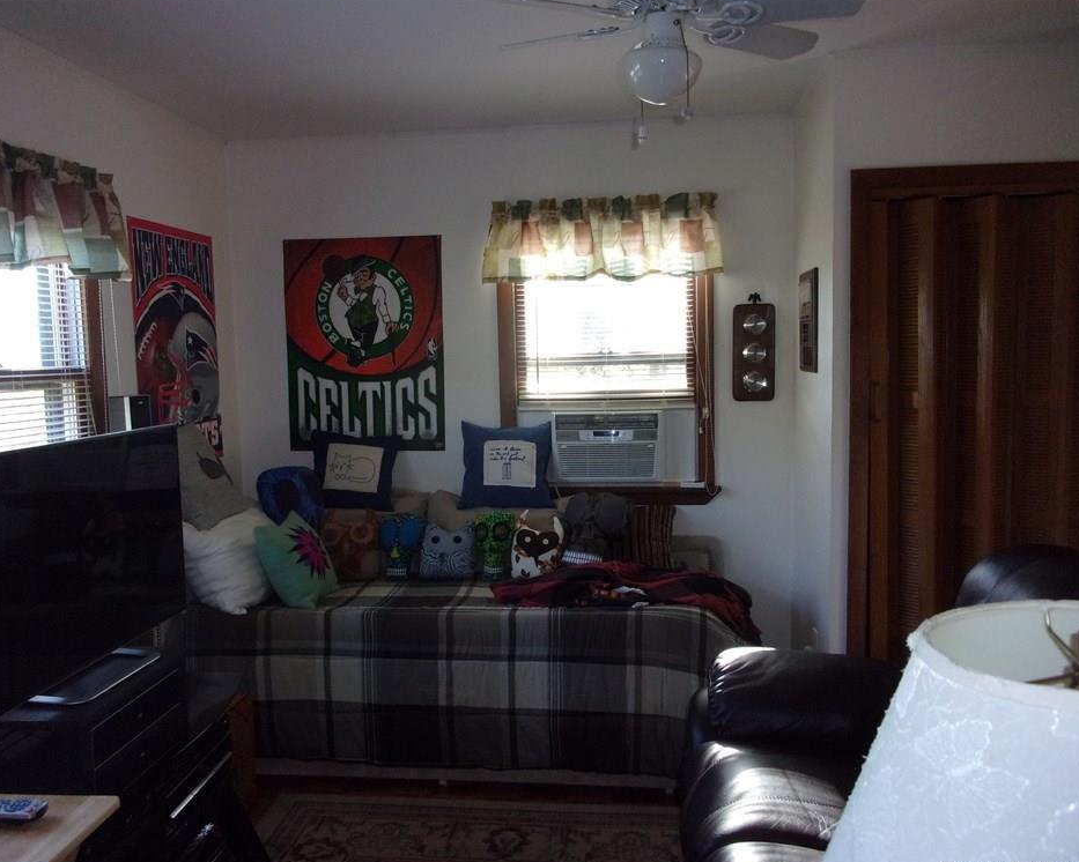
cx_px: 511
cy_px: 436
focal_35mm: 30
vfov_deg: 48.5
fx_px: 958
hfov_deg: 58.7
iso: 250
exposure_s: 1/34
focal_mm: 5.1
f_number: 3.9
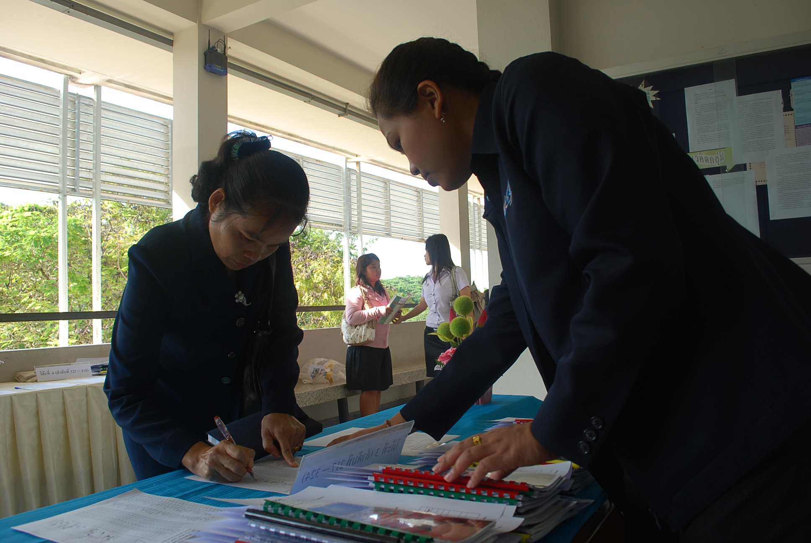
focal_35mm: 27
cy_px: 272
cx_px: 406
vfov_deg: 48.0
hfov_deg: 67.3
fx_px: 609
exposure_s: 1/80
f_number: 7.1
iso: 200
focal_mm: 18
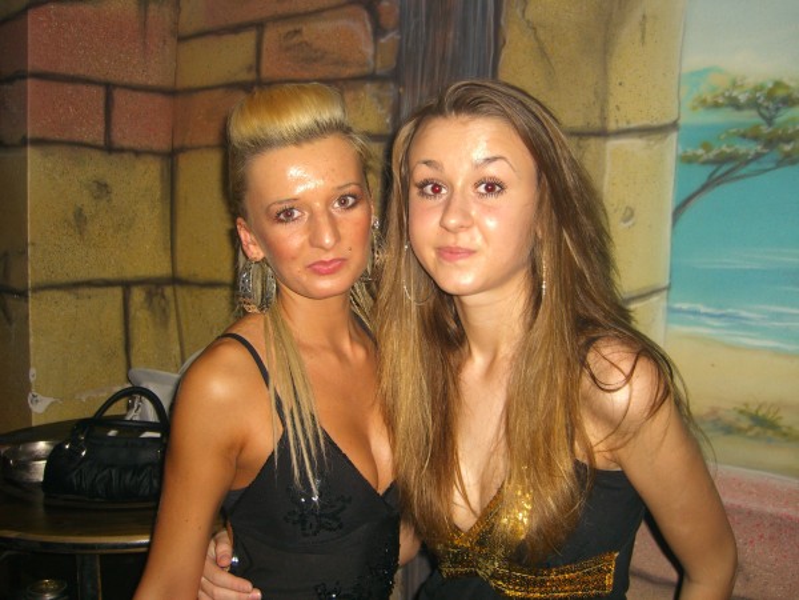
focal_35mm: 38
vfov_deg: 37.7
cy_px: 300
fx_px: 877
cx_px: 400
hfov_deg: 49.0
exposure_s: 1/60
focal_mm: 7.9
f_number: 2.8
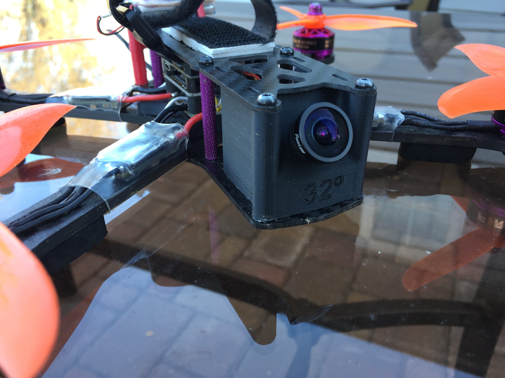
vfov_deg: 48.2
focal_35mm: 29
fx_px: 423
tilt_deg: -30.1
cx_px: 252
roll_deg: -1.7
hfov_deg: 61.7
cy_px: 189
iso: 40
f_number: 2.2
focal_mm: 4.15
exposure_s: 1/60
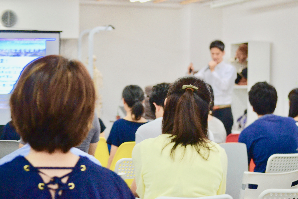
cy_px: 100
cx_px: 149
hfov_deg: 20.9
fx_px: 807
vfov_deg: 14.0
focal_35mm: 98
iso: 1400
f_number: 4.2
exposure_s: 1/125
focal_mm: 65
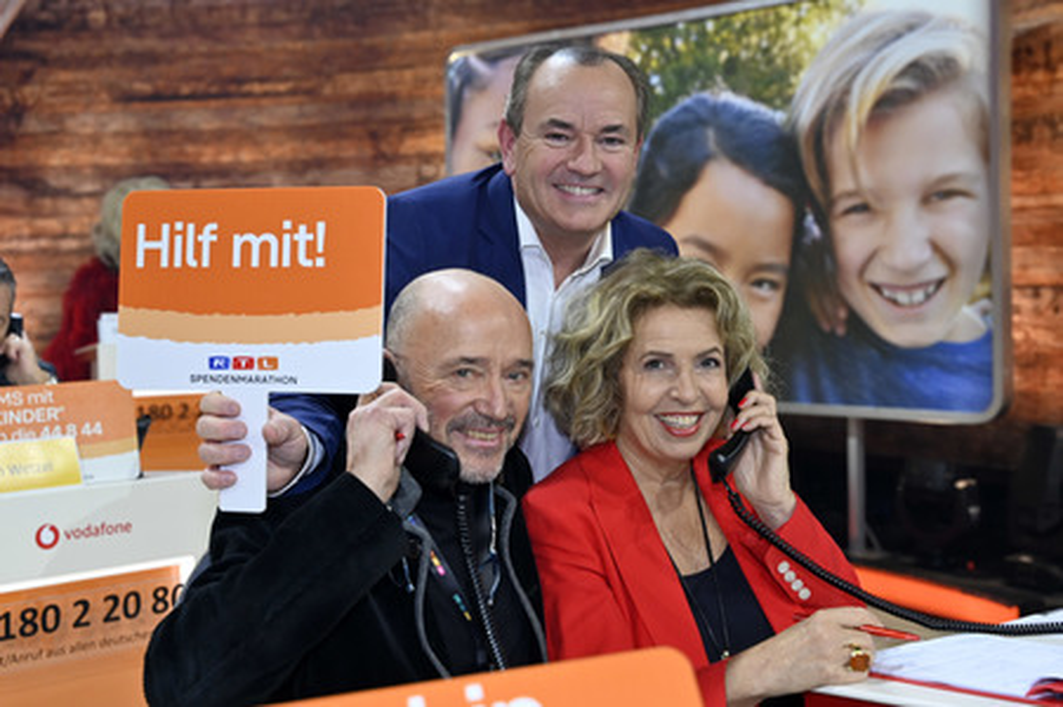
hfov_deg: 46.4
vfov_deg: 31.8
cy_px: 354
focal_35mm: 42
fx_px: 1239
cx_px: 532
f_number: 4
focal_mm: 42
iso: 1000
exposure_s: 1/200
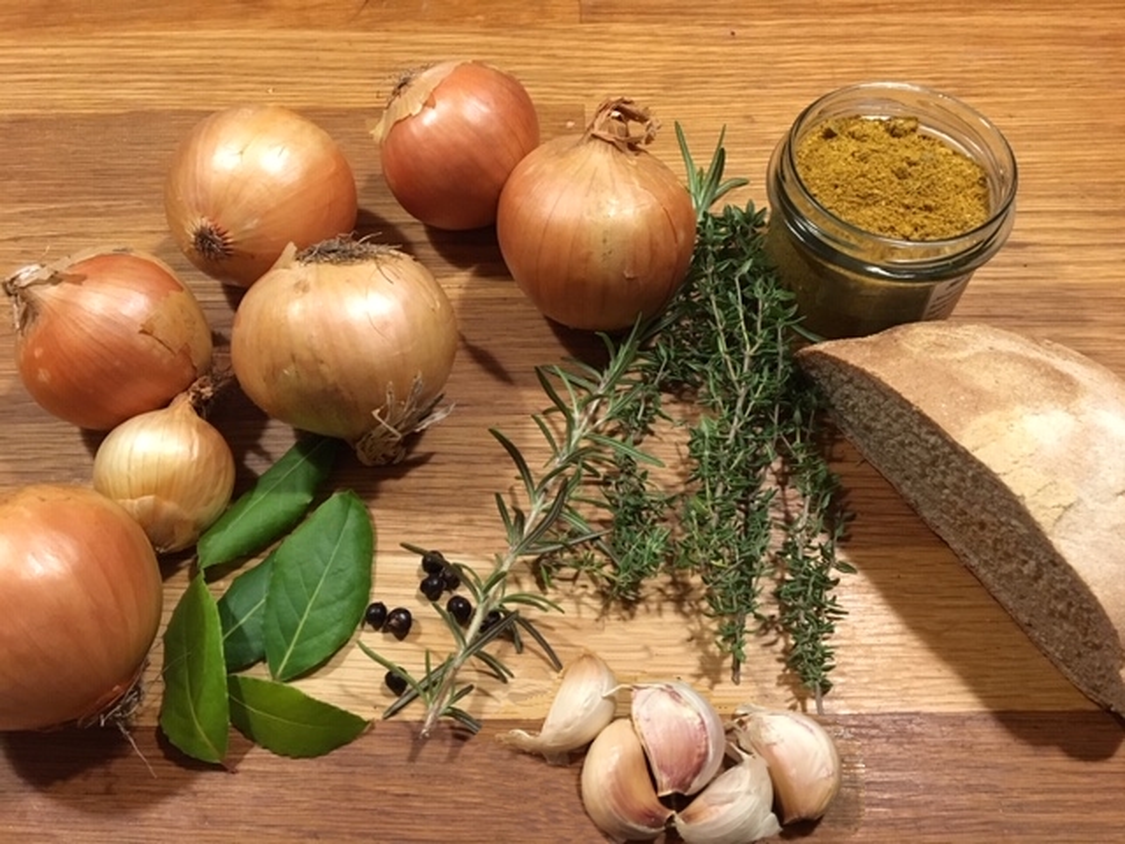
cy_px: 422
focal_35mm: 29
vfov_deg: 48.2
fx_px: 942
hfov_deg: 61.7
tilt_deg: -59.8
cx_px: 562
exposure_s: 1/17
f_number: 2.2
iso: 200
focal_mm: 4.15
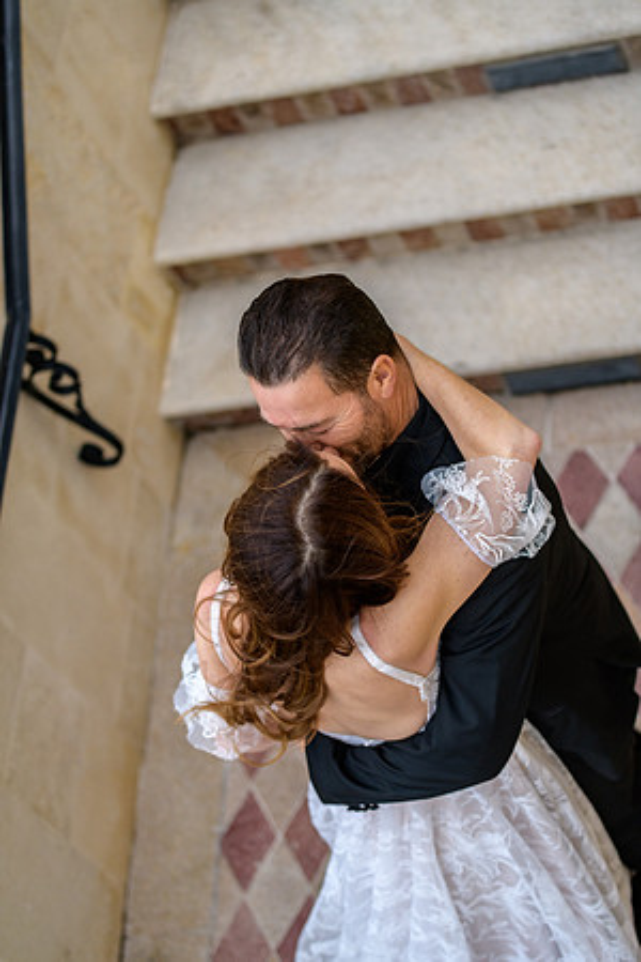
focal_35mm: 70
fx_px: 1869
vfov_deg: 28.8
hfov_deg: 19.5
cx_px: 320
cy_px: 481
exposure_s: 1/2000
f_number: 2.8
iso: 400
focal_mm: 70
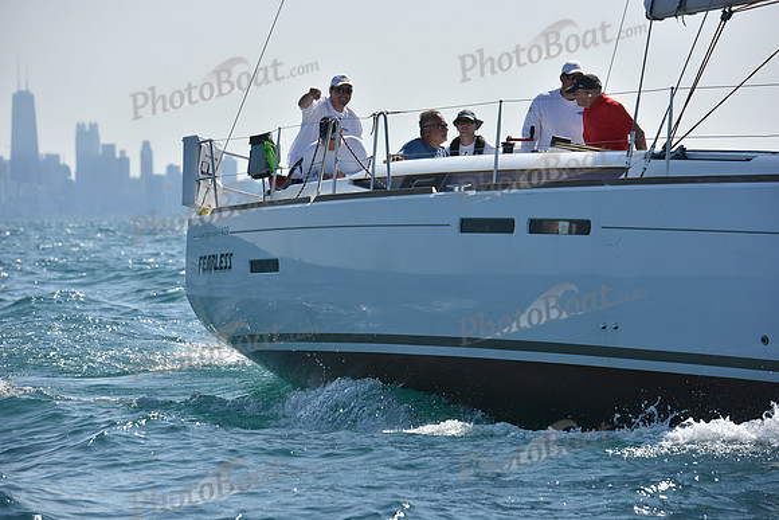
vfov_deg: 7.6
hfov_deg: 11.4
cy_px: 260
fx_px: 3896
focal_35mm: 180
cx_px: 390
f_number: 7.1
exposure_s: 1/1600
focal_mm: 180
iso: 250
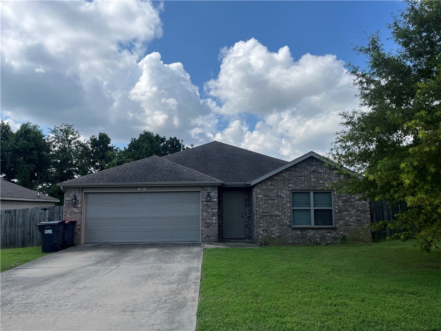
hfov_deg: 67.3
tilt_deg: +7.5
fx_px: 331
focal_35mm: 26
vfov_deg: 53.1
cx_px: 220
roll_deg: -0.9
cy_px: 166
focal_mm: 5.1
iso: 50
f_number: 1.6
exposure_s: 1/5076
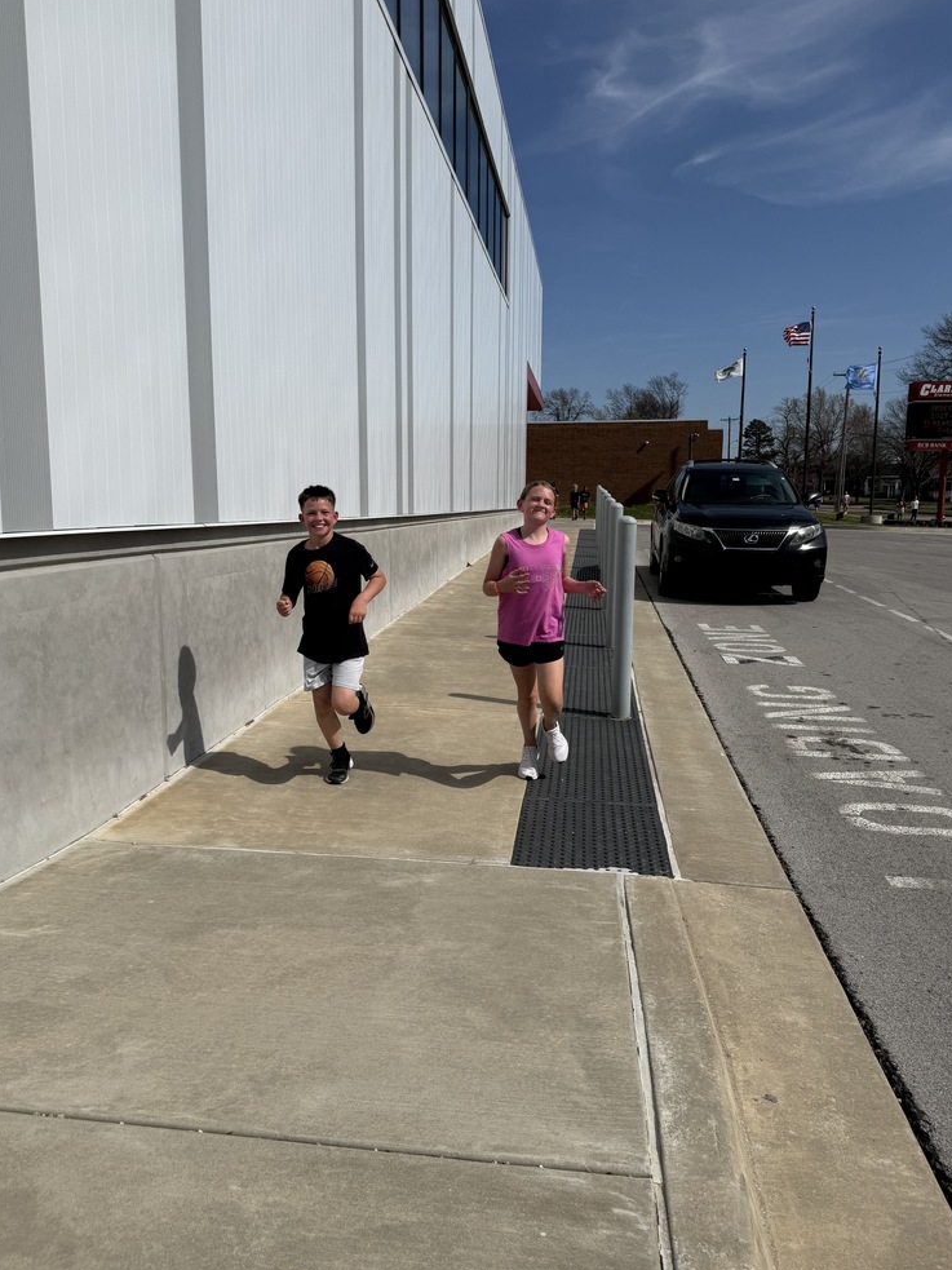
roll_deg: -0.8
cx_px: 471
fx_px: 917
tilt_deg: -8.2
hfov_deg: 54.9
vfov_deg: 69.4
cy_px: 634
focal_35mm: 25
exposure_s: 1/10309
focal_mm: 6.76
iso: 80
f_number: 1.78
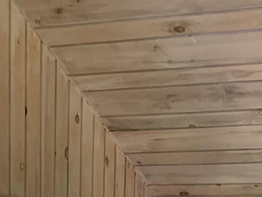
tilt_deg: -5.7
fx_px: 870
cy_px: 386
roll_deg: -0.7
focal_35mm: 115
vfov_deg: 11.6
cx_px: 164
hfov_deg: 17.1
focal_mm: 4.25
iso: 100
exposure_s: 1/61
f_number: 1.8
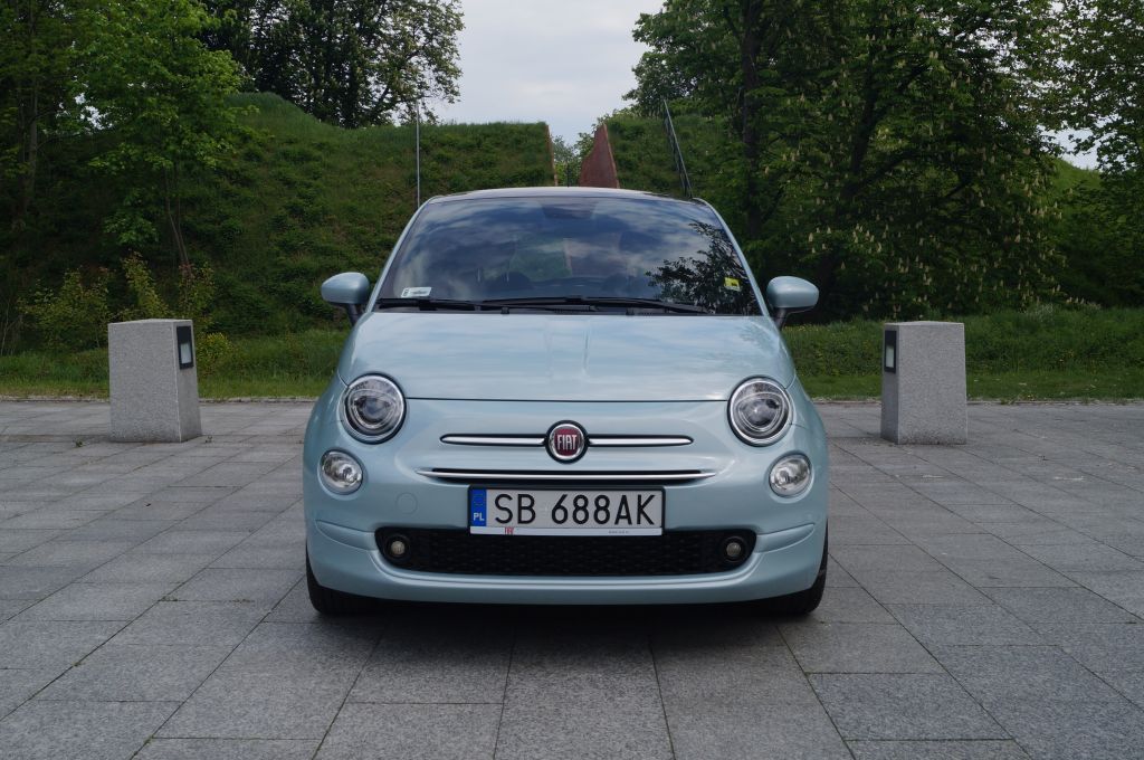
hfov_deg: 49.6
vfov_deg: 34.1
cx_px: 572
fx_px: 1238
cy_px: 380
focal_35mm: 39
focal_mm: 26
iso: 100
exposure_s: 1/125
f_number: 13
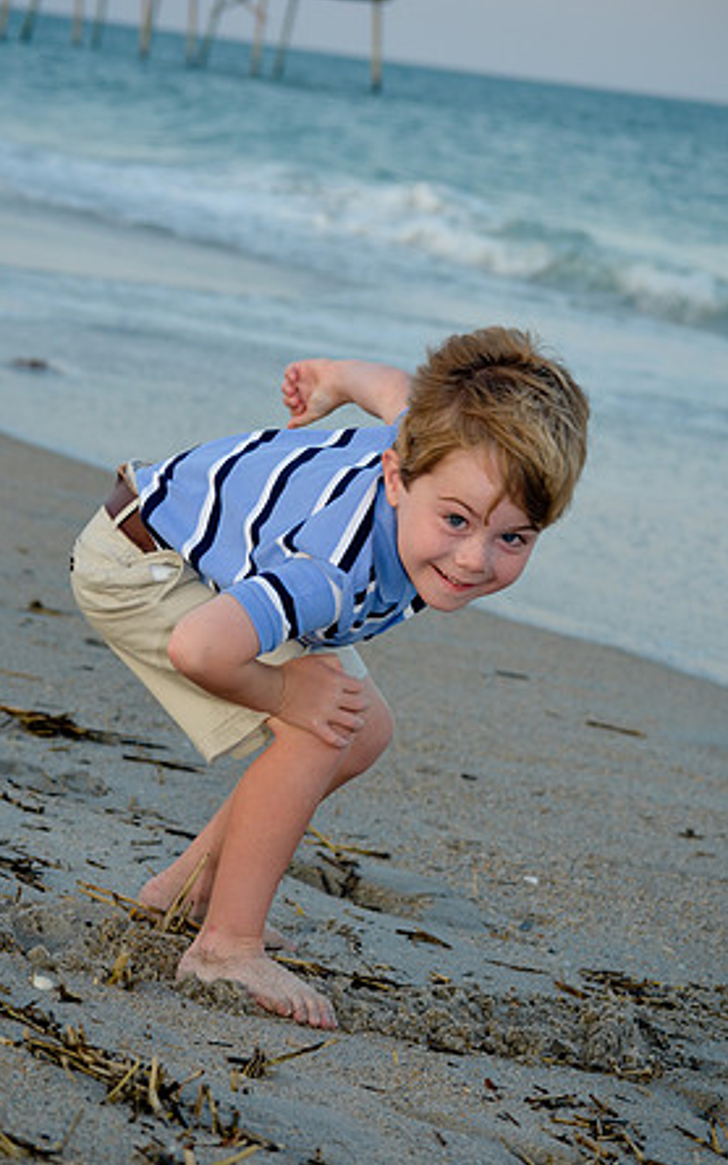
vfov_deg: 19.3
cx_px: 346
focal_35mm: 108
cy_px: 586
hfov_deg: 12.1
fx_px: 3430
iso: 200
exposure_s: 1/125
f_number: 5.6
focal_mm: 70
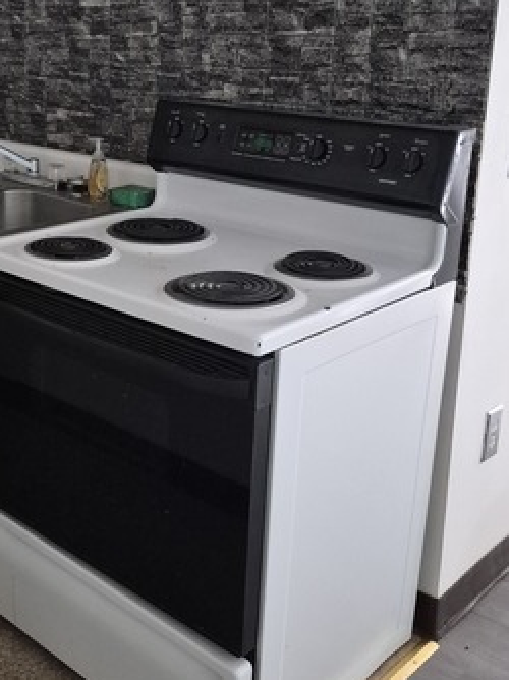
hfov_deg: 30.4
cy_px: 280
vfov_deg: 41.1
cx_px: 77
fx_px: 903
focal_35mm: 46
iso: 1600
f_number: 1.8
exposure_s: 1/40
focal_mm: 5.4
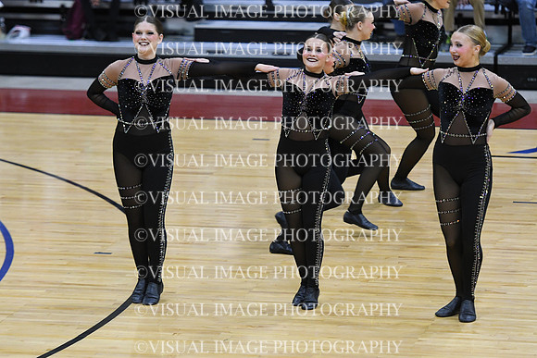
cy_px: 179
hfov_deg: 9.8
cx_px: 268
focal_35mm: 210
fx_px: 3133
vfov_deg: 6.5
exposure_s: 1/400
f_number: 2.8
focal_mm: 140
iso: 3200
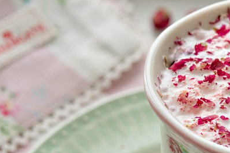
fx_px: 1143
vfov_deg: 7.7
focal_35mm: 179
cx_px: 208
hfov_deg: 11.4
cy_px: 73
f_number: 5
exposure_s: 1/80
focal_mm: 46
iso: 200
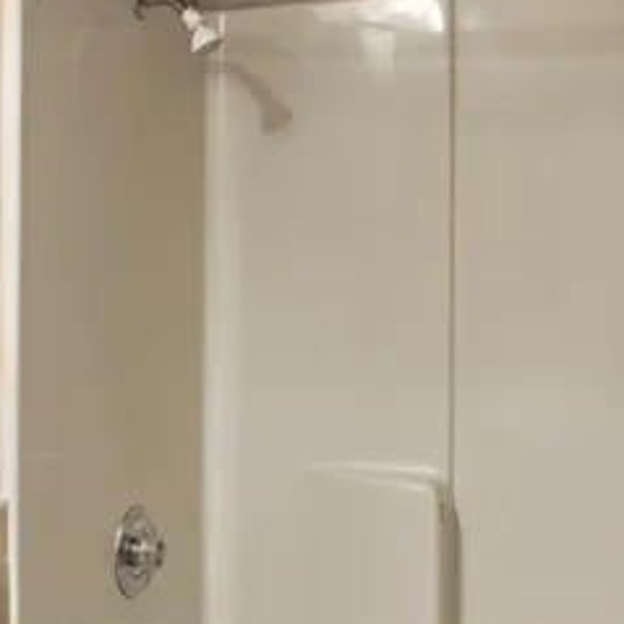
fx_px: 1264
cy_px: 296
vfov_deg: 27.7
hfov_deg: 26.8
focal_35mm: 62
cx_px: 63
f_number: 8
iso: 400
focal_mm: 17
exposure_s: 1/6
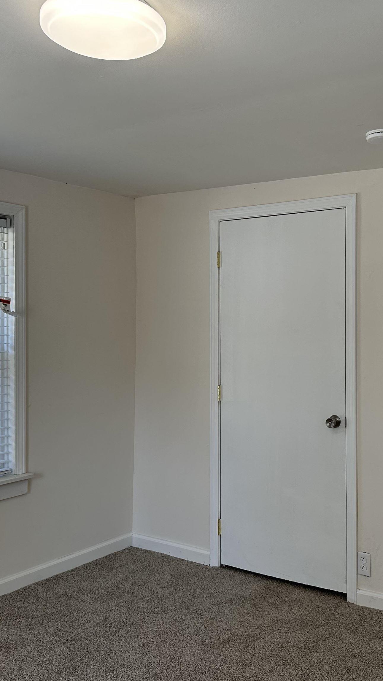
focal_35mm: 35
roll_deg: -0.4
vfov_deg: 56.6
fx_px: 632
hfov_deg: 33.3
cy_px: 341
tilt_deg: -2.6
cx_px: 266
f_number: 1.78
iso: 80
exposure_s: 1/319
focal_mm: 6.86
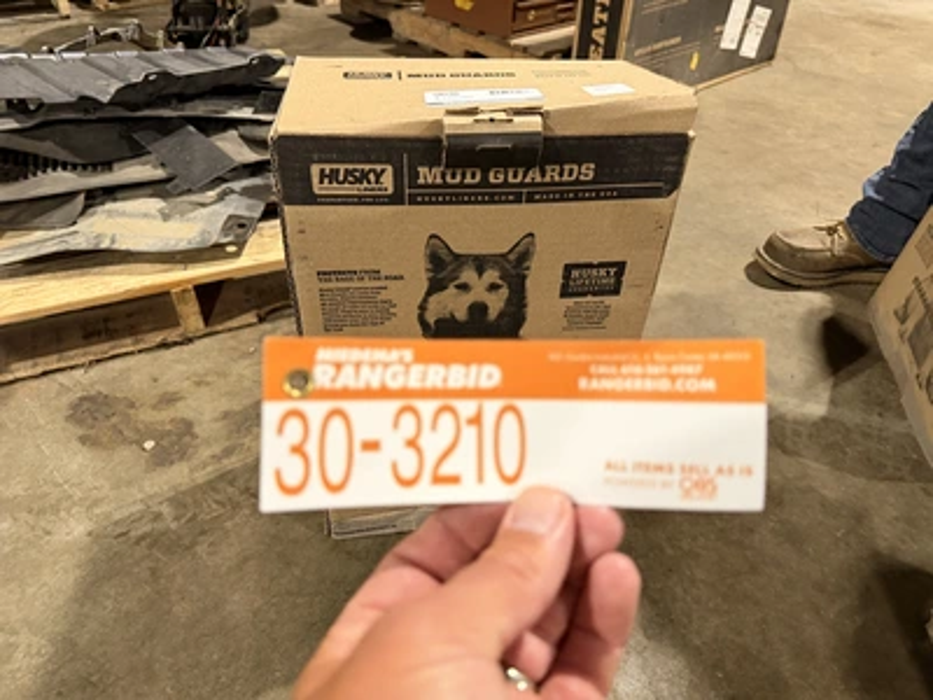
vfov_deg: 56.8
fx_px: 647
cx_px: 466
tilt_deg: -39.1
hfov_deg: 71.6
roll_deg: -0.2
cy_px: 350
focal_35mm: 24
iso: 500
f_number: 1.78
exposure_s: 1/60
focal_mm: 6.76
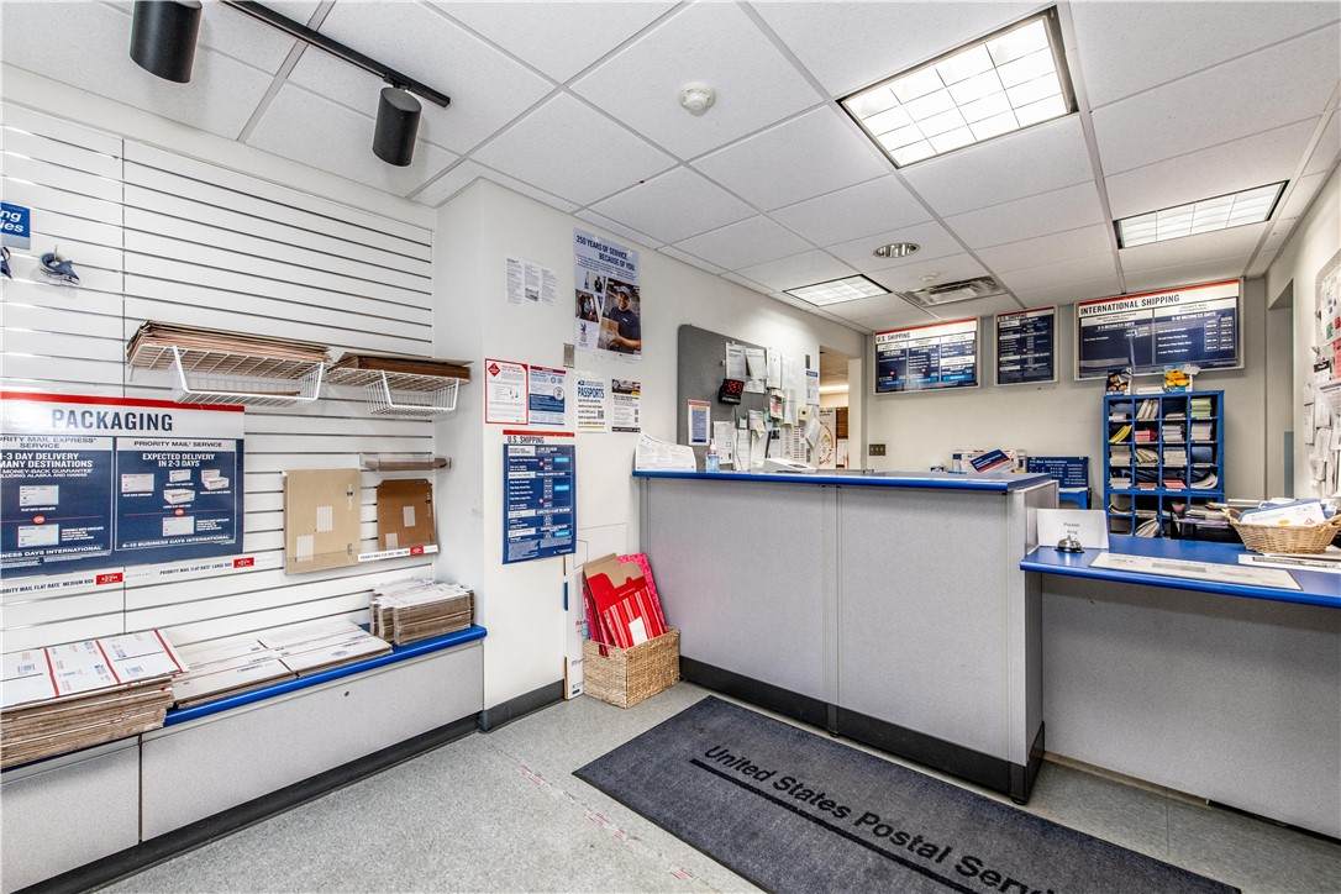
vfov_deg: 81.2
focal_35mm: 14
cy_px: 447
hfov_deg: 104.3
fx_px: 521
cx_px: 670
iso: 640
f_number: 10
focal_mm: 14
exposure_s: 1/20
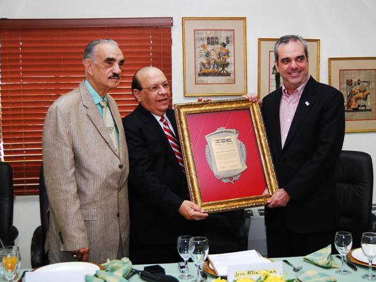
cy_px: 140
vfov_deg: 29.7
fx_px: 532
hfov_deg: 38.9
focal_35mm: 49
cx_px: 210
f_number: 4.2
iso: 400
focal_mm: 30
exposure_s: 1/80
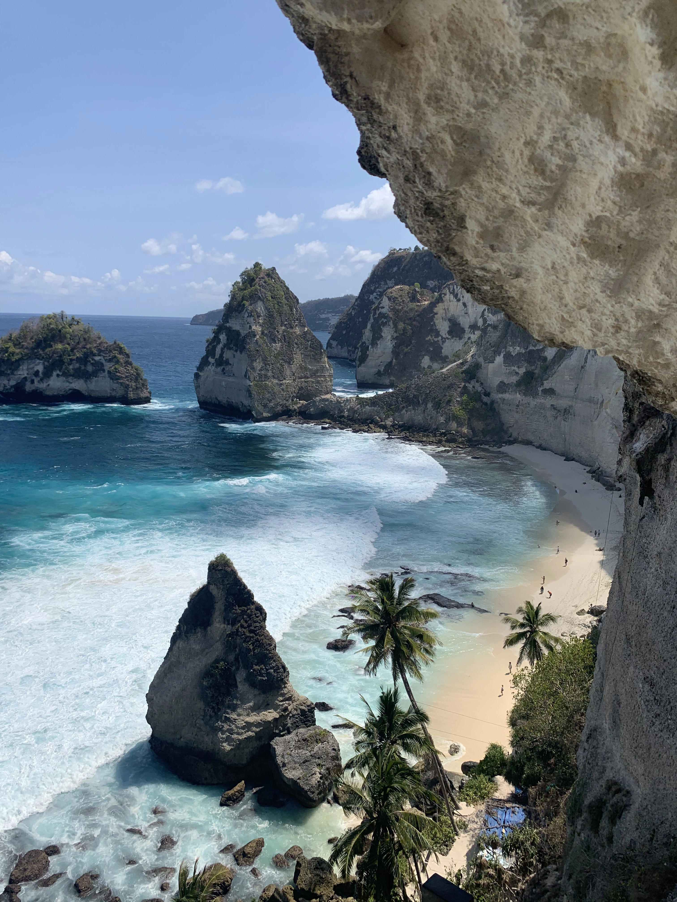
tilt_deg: -11.7
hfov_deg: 53.1
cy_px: 451
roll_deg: -1.8
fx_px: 678
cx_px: 338
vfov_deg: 67.3
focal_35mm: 26
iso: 25
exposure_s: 1/4098
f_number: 1.8
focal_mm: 4.25
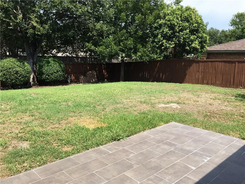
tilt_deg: -8.7
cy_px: 92
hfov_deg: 61.7
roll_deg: -0.9
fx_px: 205
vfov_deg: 48.2
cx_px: 122
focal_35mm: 29
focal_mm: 4.15
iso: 25
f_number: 2.2
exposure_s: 1/1115
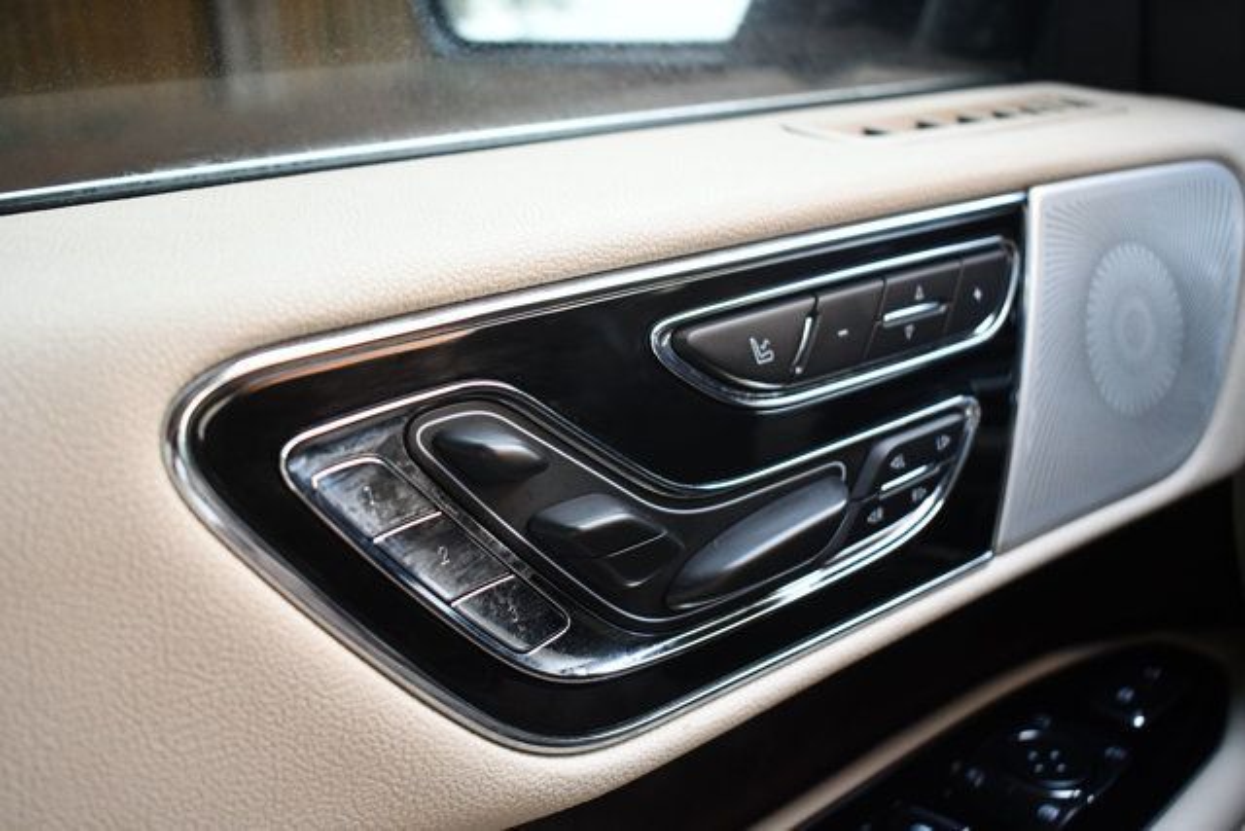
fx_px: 1280
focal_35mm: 37
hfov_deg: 51.9
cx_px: 622
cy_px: 416
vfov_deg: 36.0
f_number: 4
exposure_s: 1/125
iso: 1100
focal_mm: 25
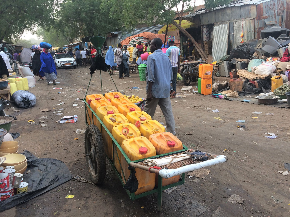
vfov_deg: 48.2
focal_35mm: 29
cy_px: 108
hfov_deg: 61.7
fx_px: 243
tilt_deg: -13.9
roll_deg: +1.9
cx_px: 145
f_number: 2.2
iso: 32
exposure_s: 1/121
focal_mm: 4.15
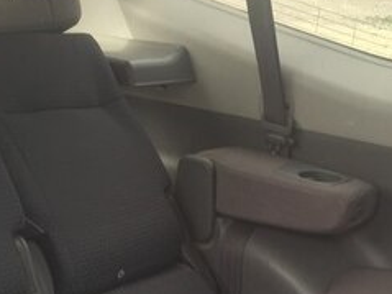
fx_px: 905
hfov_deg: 24.4
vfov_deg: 17.5
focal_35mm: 80
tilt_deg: -23.3
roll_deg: -4.2
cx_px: 233
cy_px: 356
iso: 32
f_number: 2.2
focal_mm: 4.15
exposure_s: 1/50
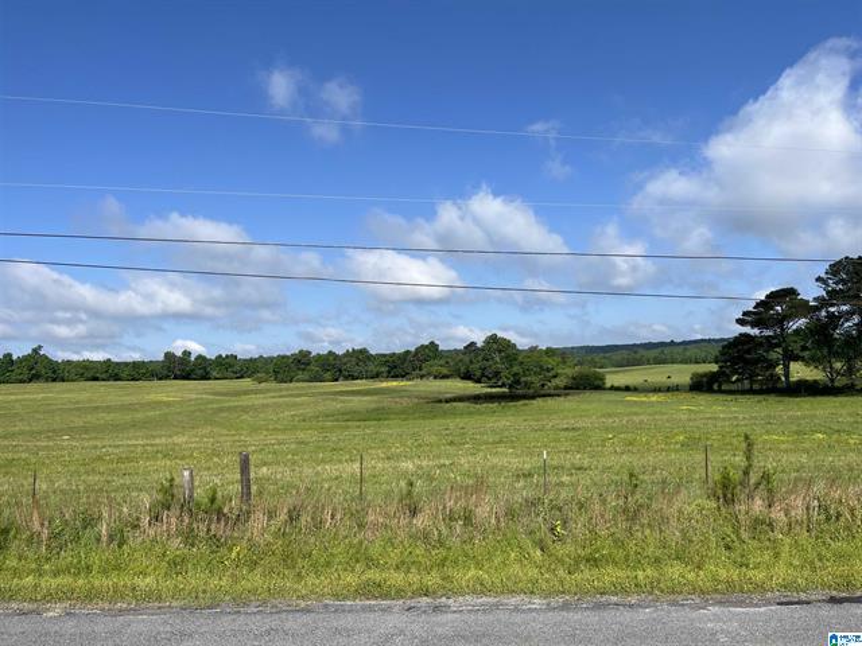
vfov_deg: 53.1
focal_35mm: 26
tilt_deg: +5.0
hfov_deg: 67.3
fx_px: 647
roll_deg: +2.6
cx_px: 431
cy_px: 323
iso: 50
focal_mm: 5.1
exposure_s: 1/4484
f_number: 1.6
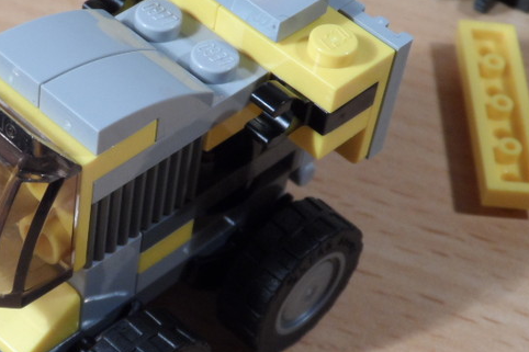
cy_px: 190
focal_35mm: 103
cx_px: 104
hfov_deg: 19.6
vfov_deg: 13.3
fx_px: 1513
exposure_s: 1/20
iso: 200
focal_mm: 8.7
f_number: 4
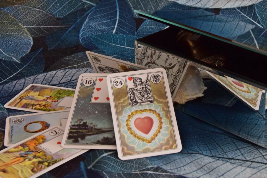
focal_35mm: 60
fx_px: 445
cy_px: 89
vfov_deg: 22.6
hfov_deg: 33.4
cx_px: 134
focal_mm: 40
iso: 1250
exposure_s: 1/8
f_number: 11
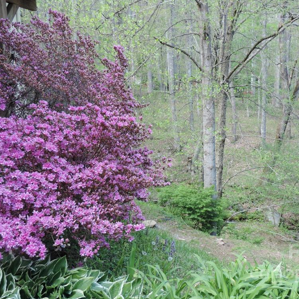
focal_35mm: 42
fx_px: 410
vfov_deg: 40.0
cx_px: 166
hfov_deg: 40.0
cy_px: 149
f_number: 3.3
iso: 80
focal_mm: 6.2
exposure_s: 1/60
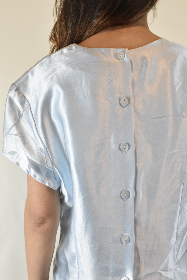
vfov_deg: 28.1
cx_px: 94
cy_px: 140
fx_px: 561
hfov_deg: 18.9
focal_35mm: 72
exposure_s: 1/40
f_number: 16
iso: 1600
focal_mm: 48
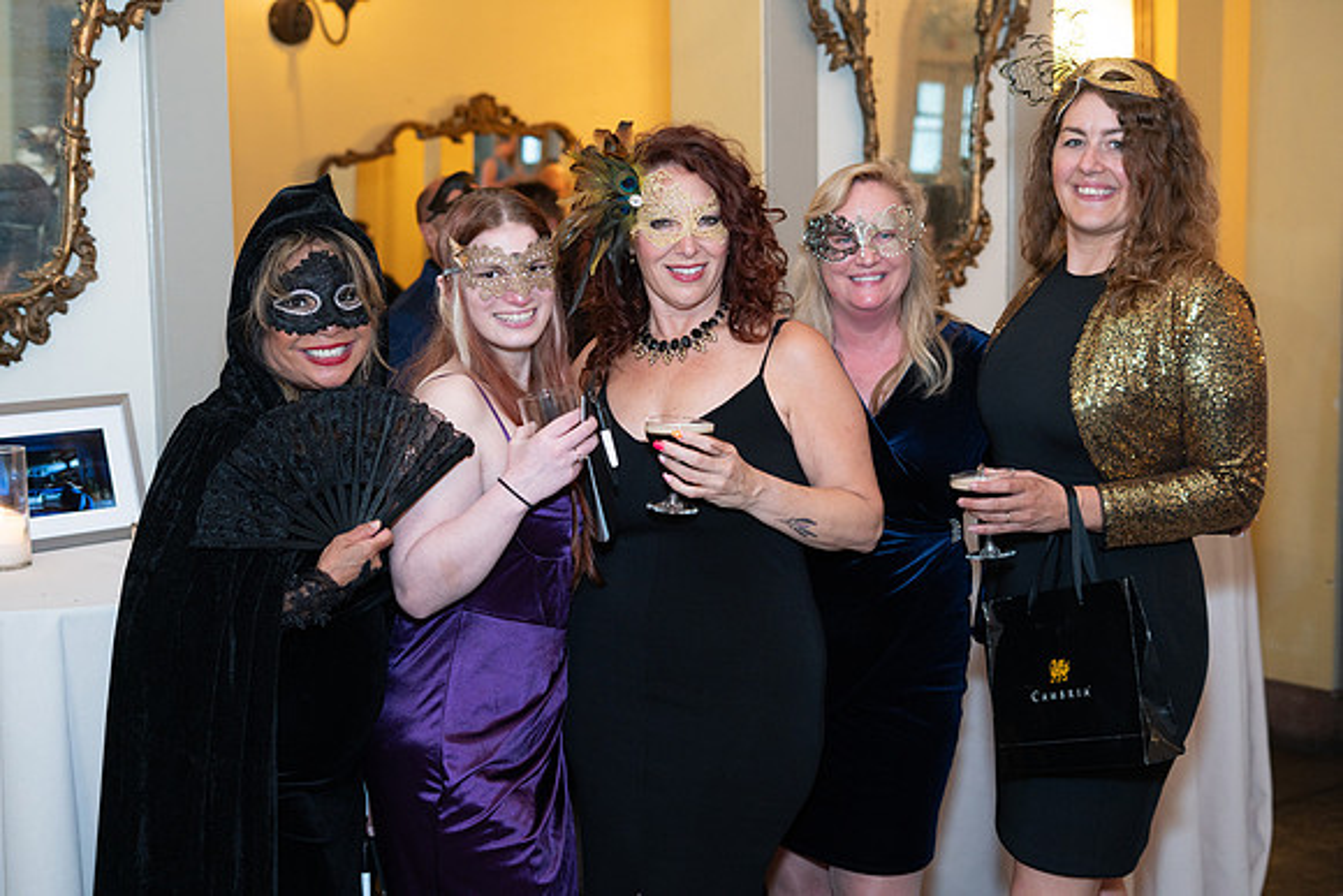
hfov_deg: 39.6
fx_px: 1866
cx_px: 672
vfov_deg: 27.0
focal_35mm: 50
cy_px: 448
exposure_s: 1/100
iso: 800
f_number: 3.2
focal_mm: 50
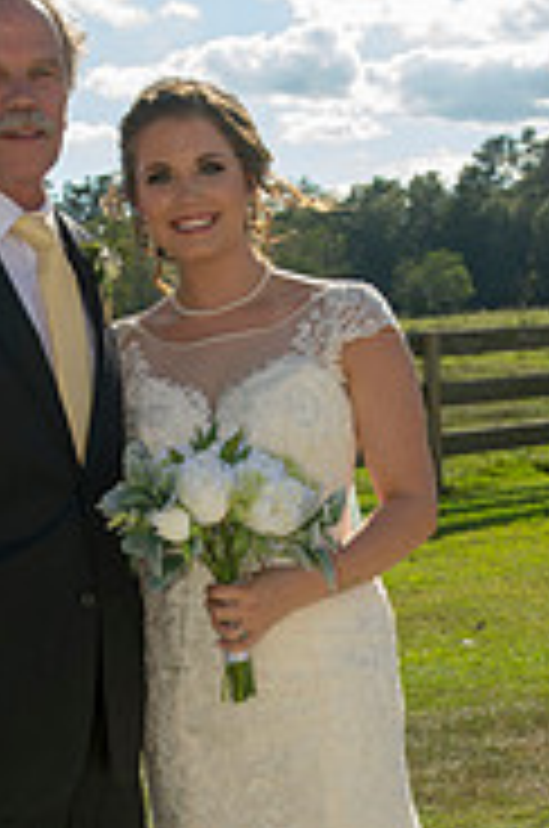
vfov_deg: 24.3
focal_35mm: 83
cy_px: 612
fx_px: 1906
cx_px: 200
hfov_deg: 16.4
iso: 200
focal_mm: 34
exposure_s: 1/500
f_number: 6.3
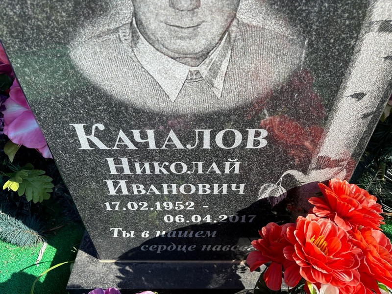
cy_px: 147
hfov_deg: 67.3
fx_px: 294
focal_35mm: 26
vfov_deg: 53.1
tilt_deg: -46.7
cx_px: 196
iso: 50
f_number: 1.6
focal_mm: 5.96
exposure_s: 1/1220
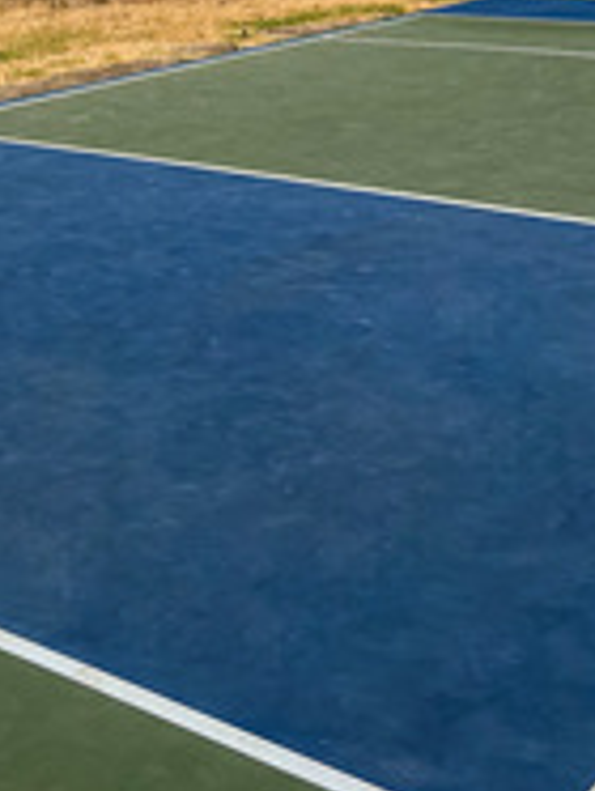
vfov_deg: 26.6
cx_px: 102
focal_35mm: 67
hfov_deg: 21.6
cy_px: -85
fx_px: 1532
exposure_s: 1/5600
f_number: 1.5
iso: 50
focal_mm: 5.7
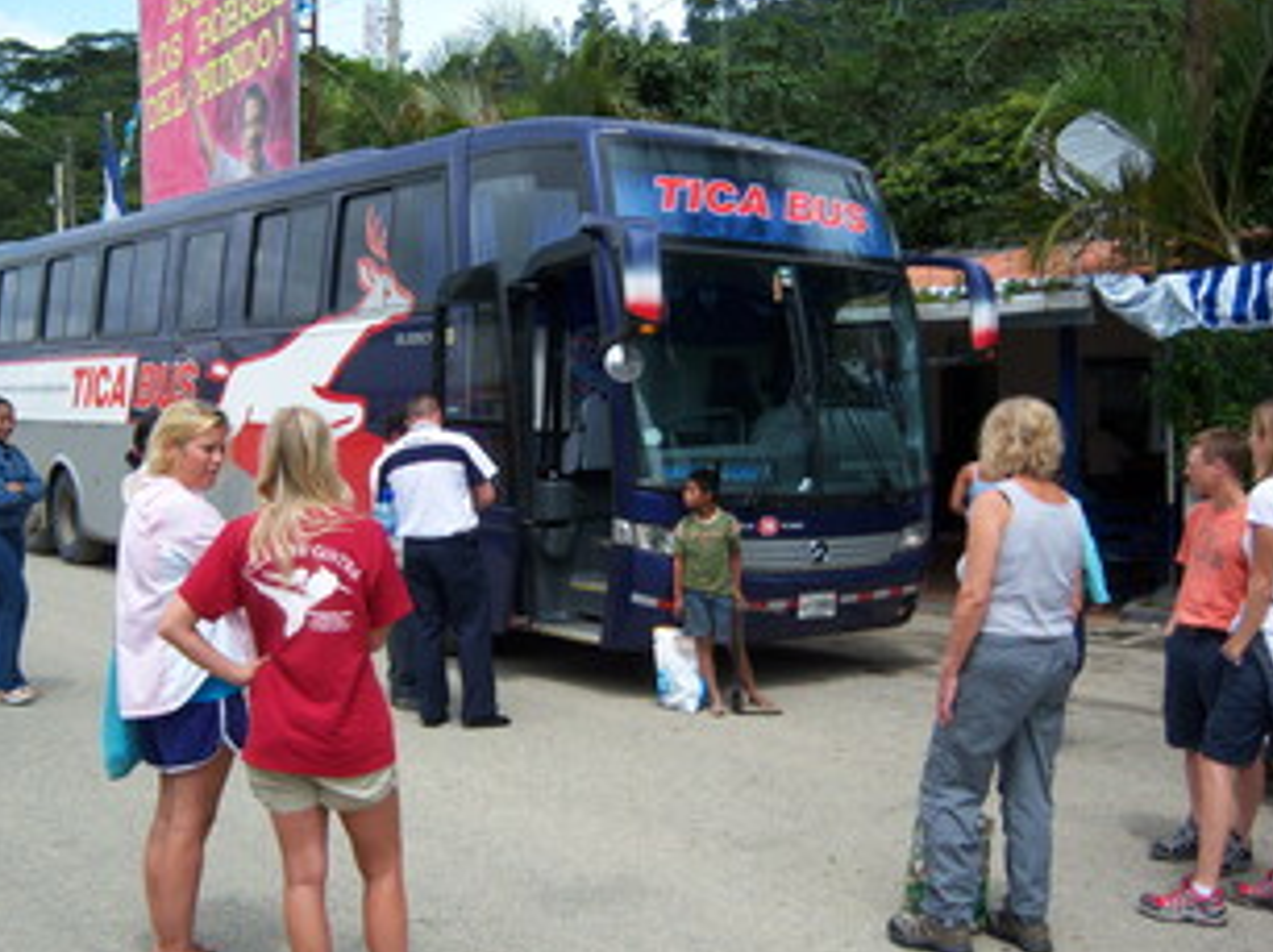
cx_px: 584
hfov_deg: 43.8
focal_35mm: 43
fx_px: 1580
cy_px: 474
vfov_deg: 33.6
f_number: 2.8
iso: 80
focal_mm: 7.5
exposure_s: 1/1000
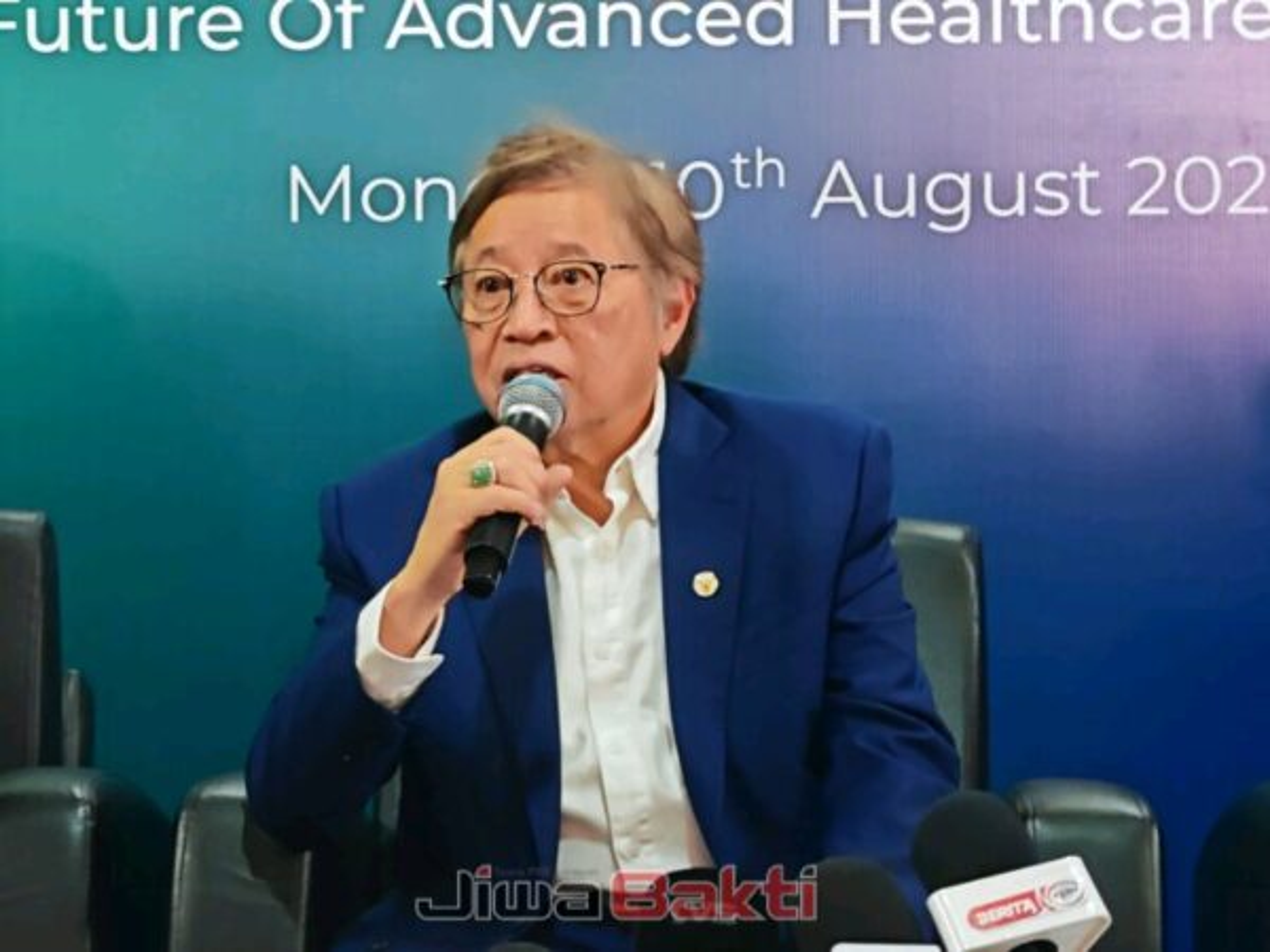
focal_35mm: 107
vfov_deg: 13.8
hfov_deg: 18.4
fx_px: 3926
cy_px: 476
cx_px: 635
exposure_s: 1/33
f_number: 2.6
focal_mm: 15.38
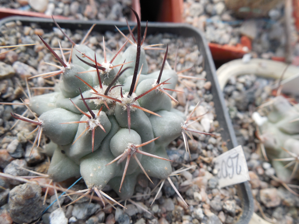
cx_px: 150
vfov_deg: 45.4
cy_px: 112
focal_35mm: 31
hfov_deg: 58.4
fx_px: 268
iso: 125
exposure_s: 1/40
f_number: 3.6
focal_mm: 5.6
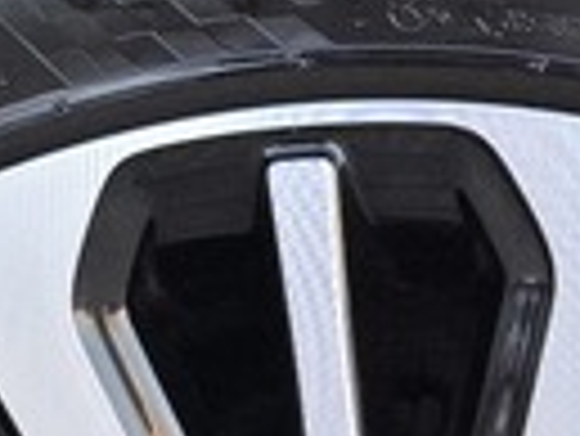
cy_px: 930
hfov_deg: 13.6
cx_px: 549
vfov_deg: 9.6
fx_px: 2398
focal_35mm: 143
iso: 100
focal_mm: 5.54
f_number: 1.8
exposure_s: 1/100
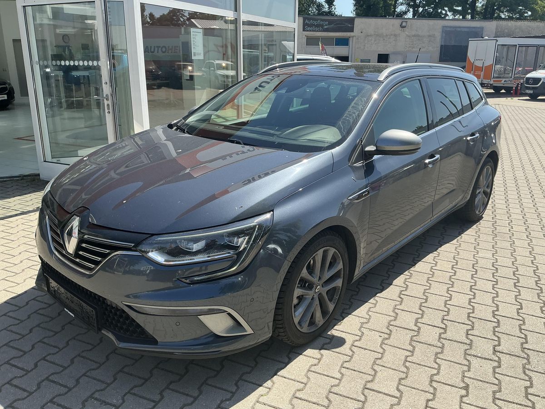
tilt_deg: -14.4
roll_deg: +2.3
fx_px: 441
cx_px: 272
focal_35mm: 28
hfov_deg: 63.4
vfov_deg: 49.7
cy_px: 204
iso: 25
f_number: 1.8
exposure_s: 1/1055
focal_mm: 3
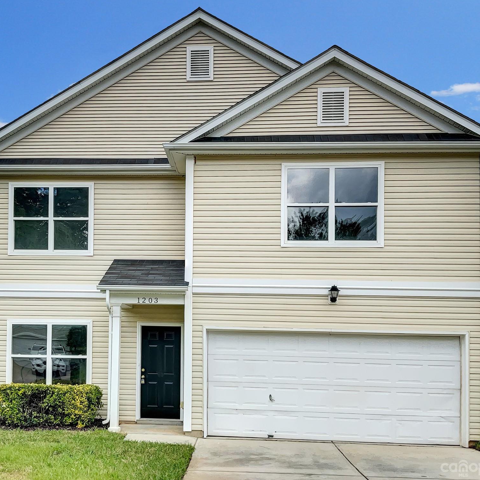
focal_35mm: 35
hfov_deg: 47.1
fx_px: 549
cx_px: 208
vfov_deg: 47.2
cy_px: 237
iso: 16
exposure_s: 1/2320
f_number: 1.8
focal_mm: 3
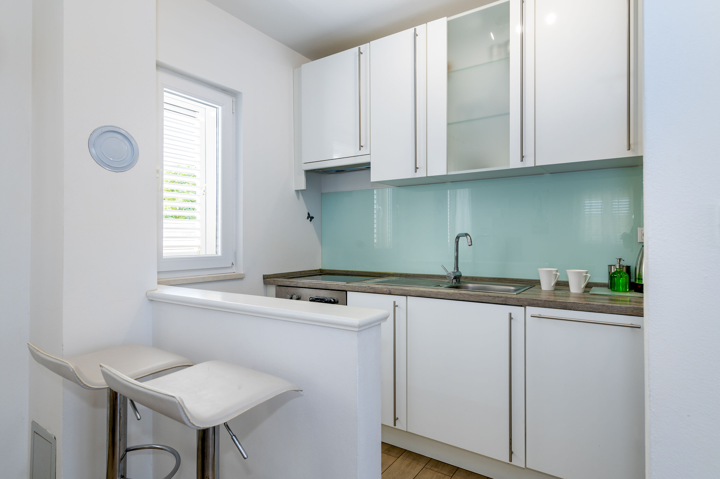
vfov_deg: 64.5
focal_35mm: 19
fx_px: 380
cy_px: 240
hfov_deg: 86.9
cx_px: 360
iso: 100
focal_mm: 19
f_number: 7.1
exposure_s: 1/25
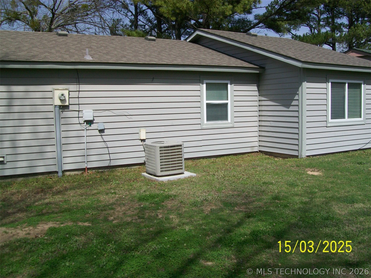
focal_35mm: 36
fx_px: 386
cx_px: 186
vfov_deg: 39.7
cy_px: 139
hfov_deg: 51.4
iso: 64
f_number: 4.8
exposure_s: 1/500
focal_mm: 6
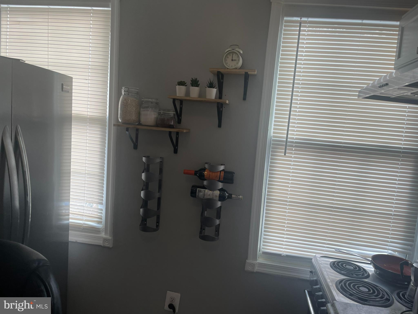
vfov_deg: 53.1
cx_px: 209
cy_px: 157
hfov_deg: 67.3
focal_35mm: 26
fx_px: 314
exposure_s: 1/120
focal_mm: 4.2
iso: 40
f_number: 1.6
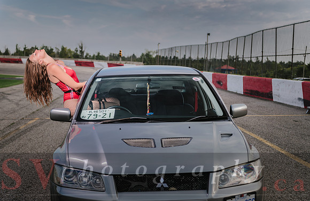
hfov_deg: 31.6
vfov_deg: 20.8
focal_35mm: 64
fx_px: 547
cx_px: 151
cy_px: 95
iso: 64
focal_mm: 62
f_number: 3.5
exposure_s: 1/160
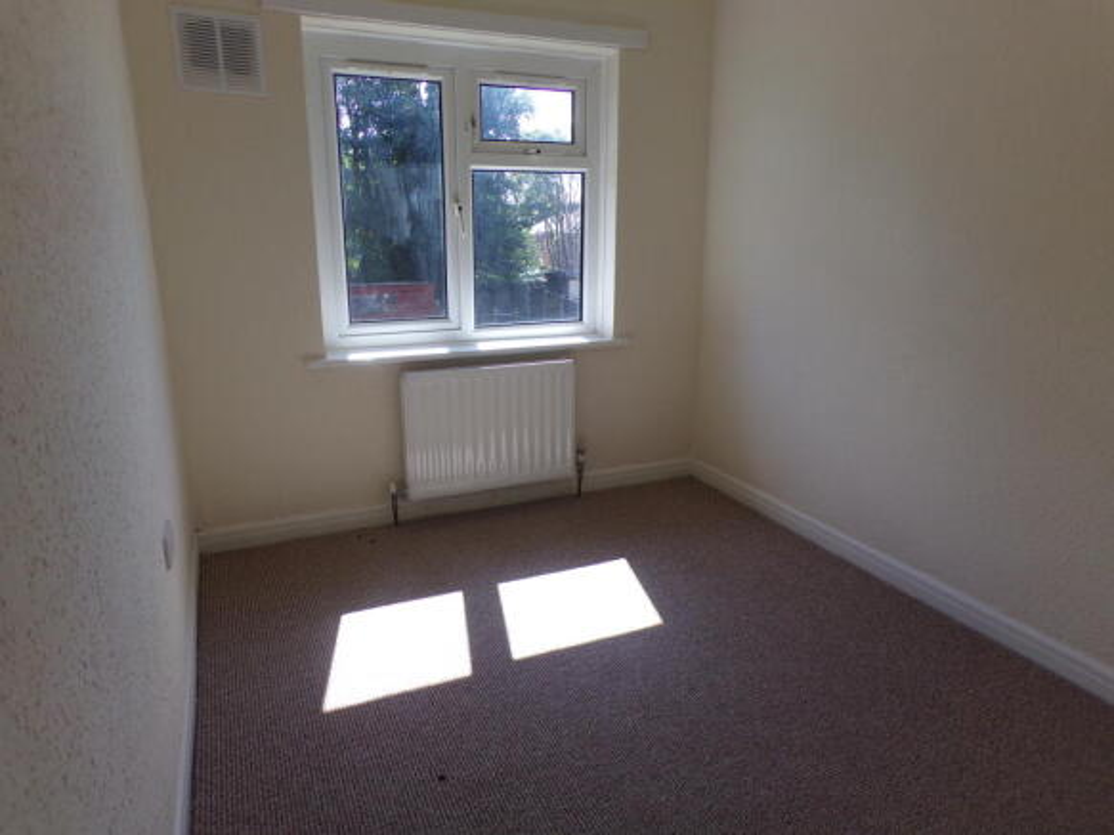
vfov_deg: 56.8
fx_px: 772
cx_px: 557
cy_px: 418
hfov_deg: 71.6
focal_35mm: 24
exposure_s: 1/120
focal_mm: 4.3
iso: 80
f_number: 4.3
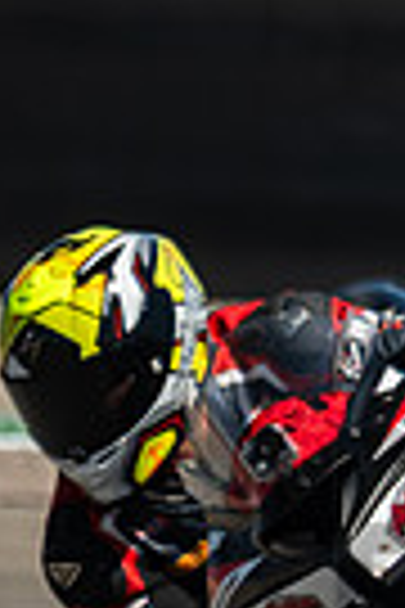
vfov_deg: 0.8
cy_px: 556
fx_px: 43635
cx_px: 1282
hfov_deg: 0.5
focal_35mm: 2586
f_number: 5.6
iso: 640
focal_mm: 400
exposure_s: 1/1600
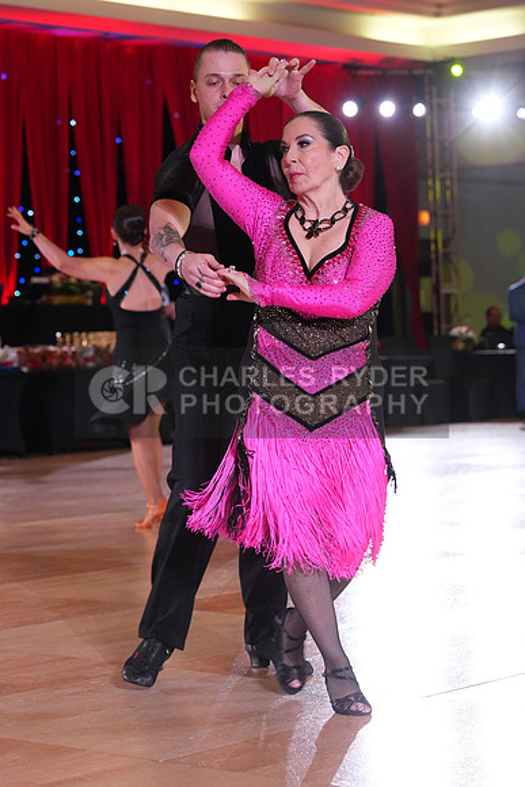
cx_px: 262
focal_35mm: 89
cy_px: 394
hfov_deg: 15.4
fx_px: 1946
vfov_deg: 22.9
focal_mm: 89
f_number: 5
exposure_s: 1/250
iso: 3200
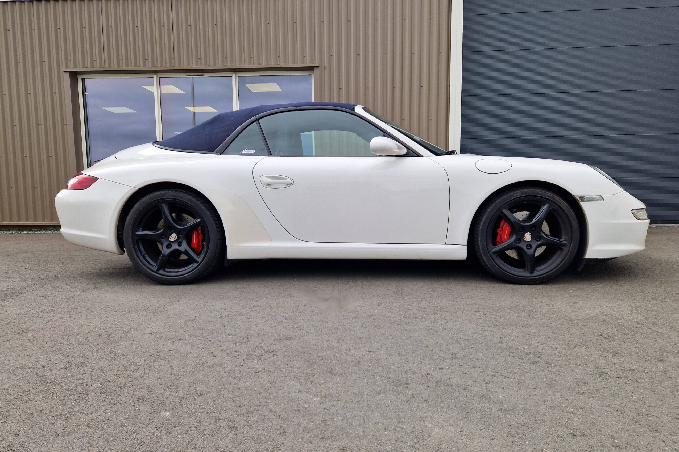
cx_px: 340
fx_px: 453
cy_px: 247
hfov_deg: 73.7
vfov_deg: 53.1
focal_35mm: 24
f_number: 1.8
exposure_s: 1/930
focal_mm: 5.4
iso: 50
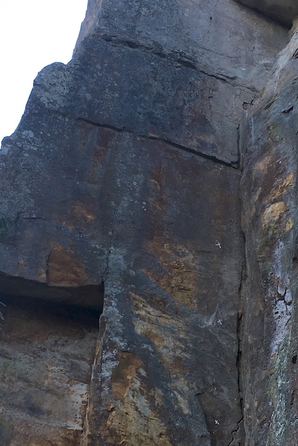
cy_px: 237
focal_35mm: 62
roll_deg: -4.3
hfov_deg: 21.8
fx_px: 769
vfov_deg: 32.4
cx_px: 203
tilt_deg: +40.1
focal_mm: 4.15
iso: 25
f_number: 2.2
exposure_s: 1/100
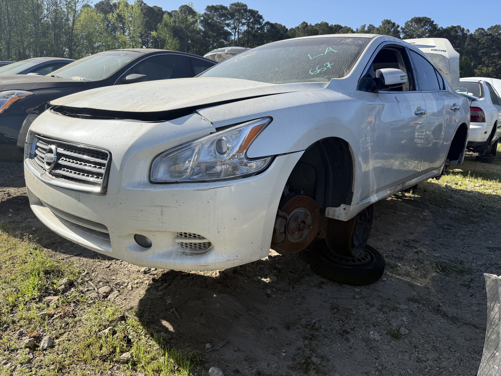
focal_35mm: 24
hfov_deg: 71.6
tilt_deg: -15.4
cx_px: 250
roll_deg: -1.6
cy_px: 188
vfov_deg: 56.8
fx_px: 347
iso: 100
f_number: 1.78
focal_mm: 6.76
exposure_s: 1/3425
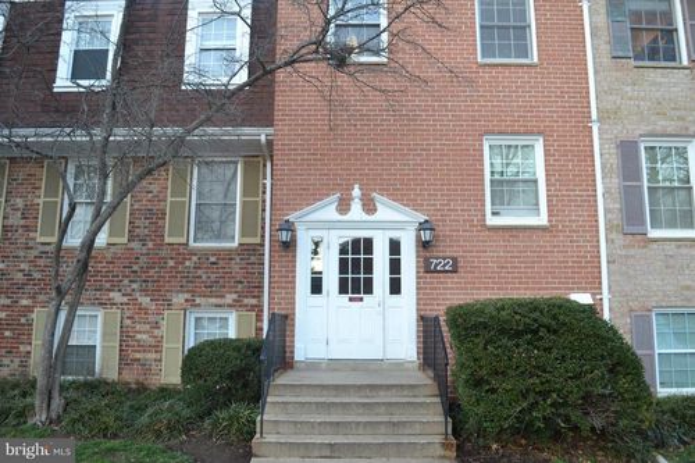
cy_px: 232
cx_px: 348
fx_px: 521
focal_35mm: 27
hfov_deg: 67.4
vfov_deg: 47.9
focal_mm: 18
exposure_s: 1/60
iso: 400
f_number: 4
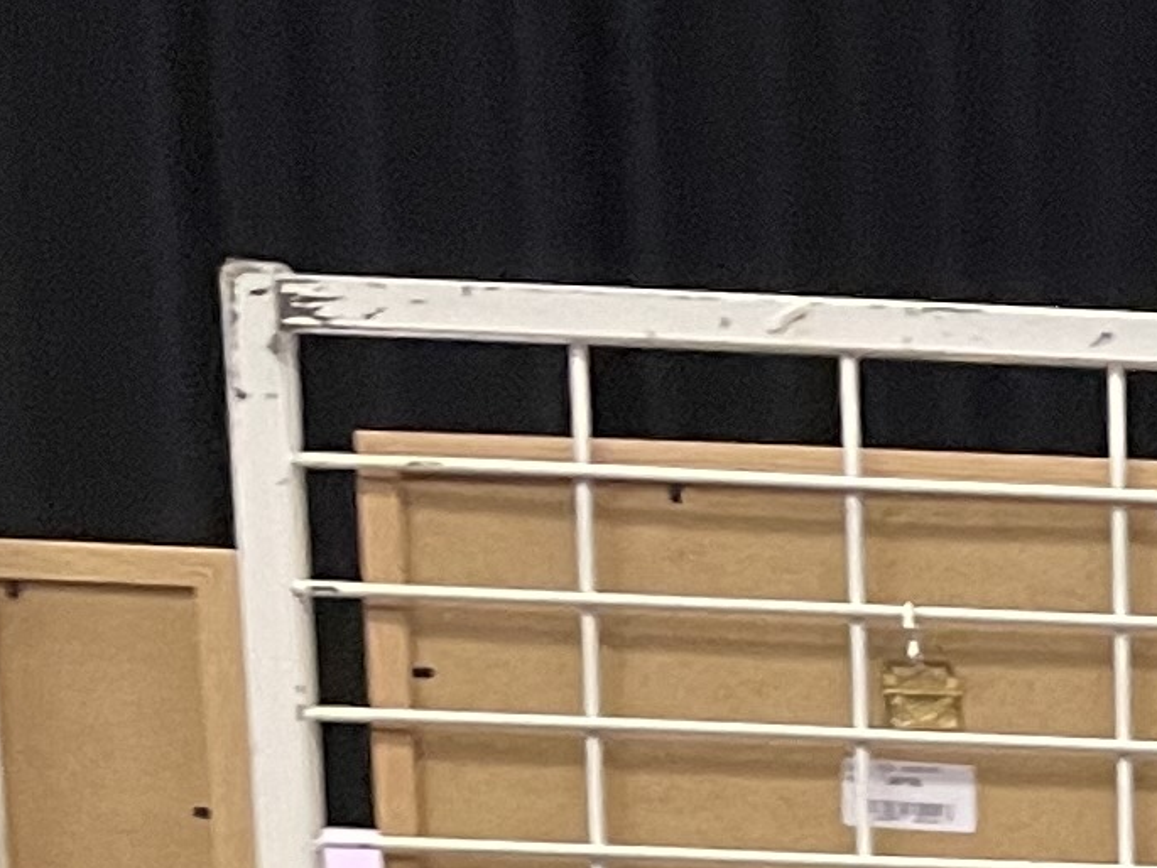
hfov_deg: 11.1
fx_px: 5115
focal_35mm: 153
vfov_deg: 8.9
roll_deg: -0.5
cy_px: 2010
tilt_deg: -10.1
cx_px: 2694
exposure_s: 1/50
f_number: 1.6
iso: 250
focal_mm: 4.2
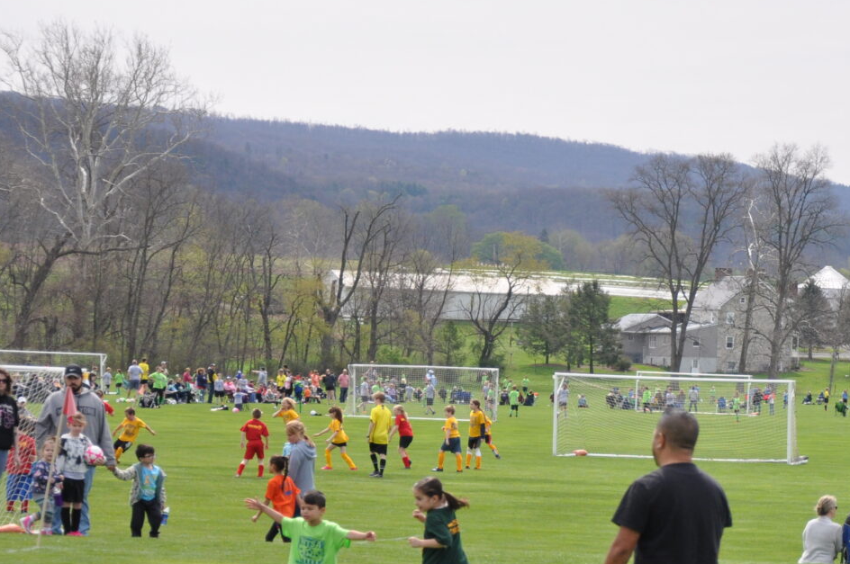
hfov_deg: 11.5
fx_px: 4174
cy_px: 474
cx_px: 773
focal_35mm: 177
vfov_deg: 7.7
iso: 400
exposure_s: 1/1600
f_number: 5.6
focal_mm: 58
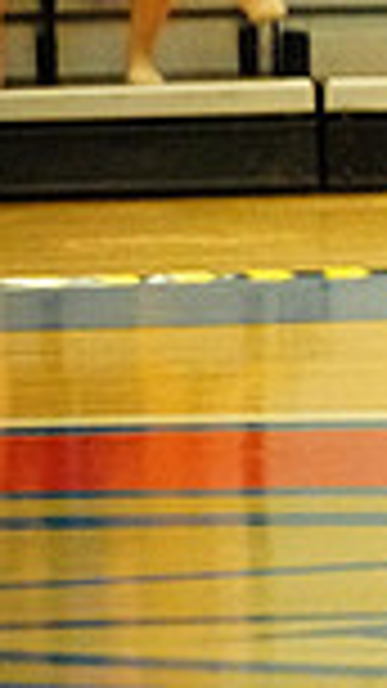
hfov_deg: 2.0
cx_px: 1148
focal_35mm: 594
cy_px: 92
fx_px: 10842
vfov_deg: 3.6
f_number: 2.8
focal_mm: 150
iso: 25600
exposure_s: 1/1600
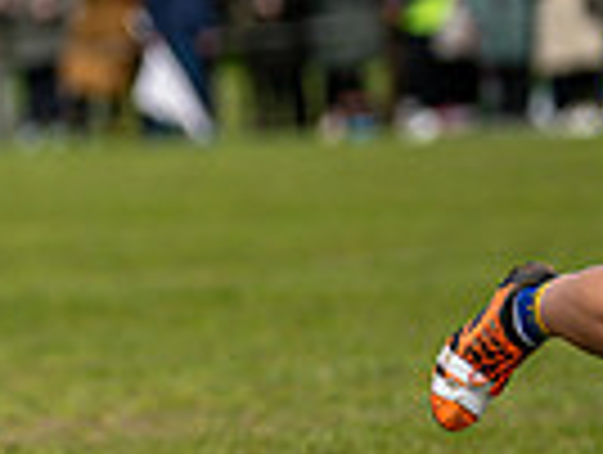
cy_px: 110
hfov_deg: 3.0
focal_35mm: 666
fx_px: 11622
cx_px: -410
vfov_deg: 2.2
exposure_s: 1/4000
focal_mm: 160
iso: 320
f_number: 2.8
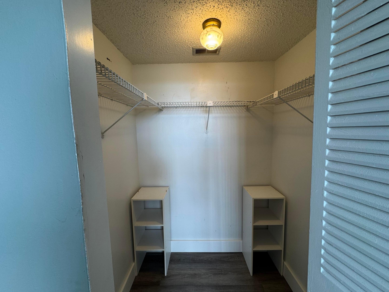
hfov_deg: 102.1
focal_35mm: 14
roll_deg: +0.8
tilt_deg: -5.5
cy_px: 146
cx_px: 194
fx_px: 157
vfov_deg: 85.7
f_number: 2.2
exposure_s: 1/120
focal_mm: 2.22
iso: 100
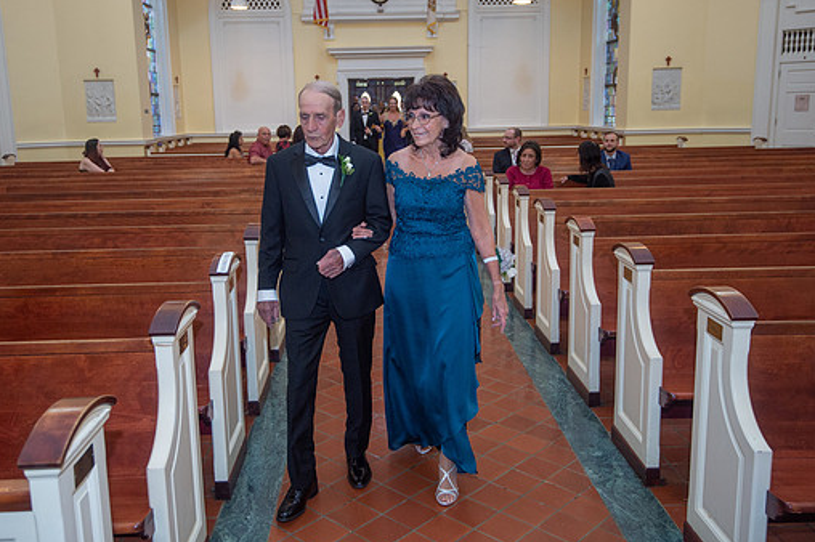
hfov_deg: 58.7
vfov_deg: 41.0
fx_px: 724
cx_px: 385
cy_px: 241
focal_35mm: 32
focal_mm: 28
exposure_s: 1/125
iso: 1000
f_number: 4
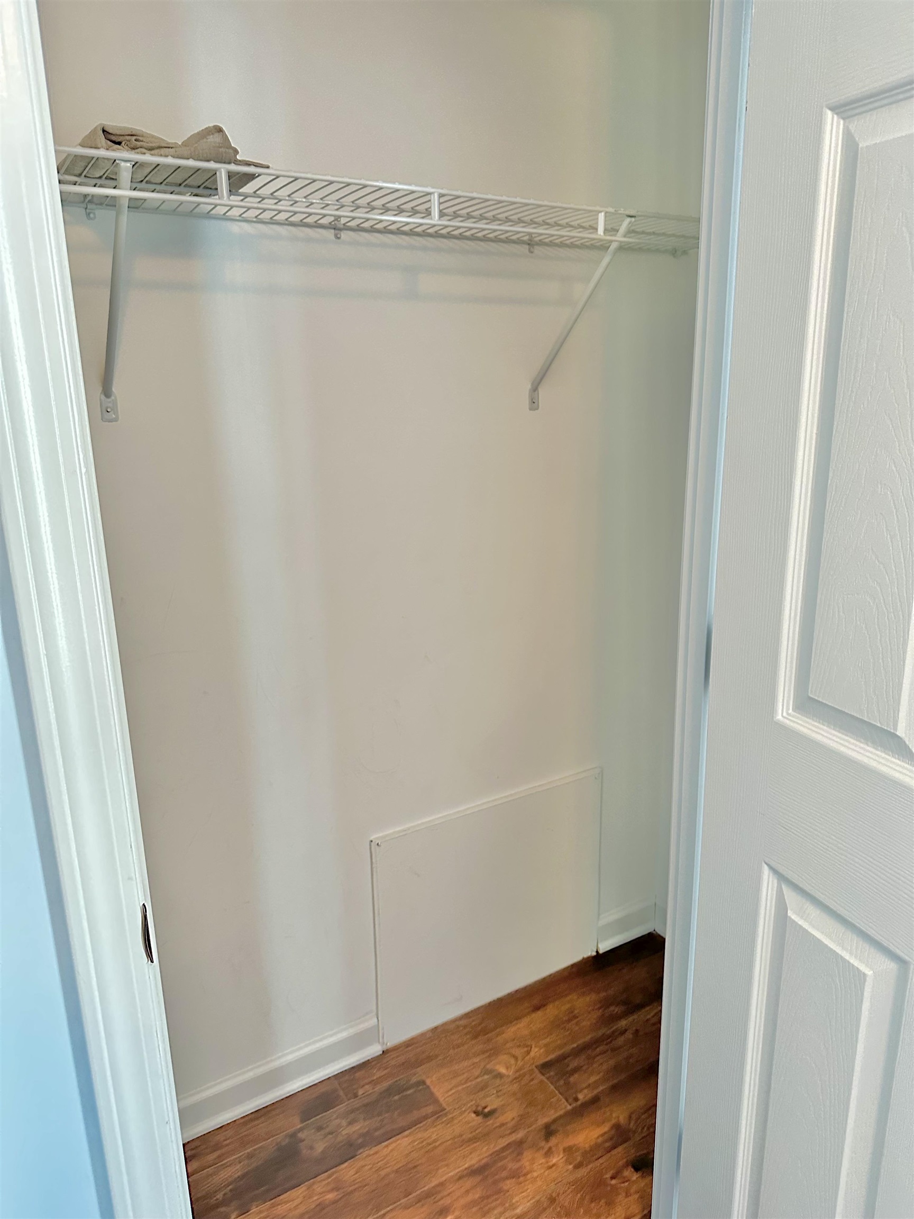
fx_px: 845
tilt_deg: -13.0
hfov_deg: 56.8
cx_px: 457
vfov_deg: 71.6
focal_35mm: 24
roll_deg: +0.4
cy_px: 610
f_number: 1.78
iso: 500
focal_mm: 6.86
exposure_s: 1/60
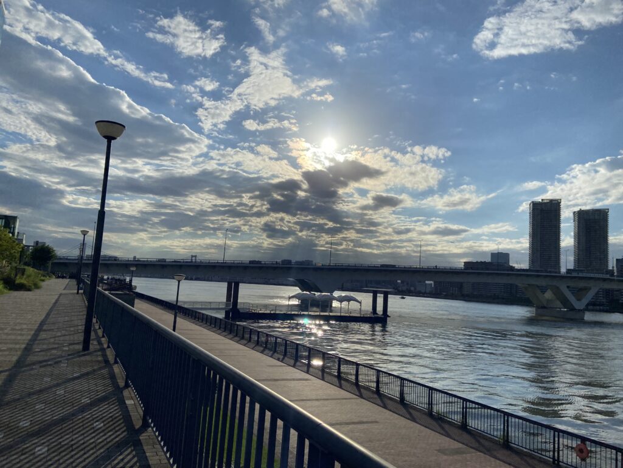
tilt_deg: +6.6
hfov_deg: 67.3
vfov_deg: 53.1
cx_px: 312
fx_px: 468
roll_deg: -4.3
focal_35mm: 26
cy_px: 234
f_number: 1.8
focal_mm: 4.25
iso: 32
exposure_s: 1/14286
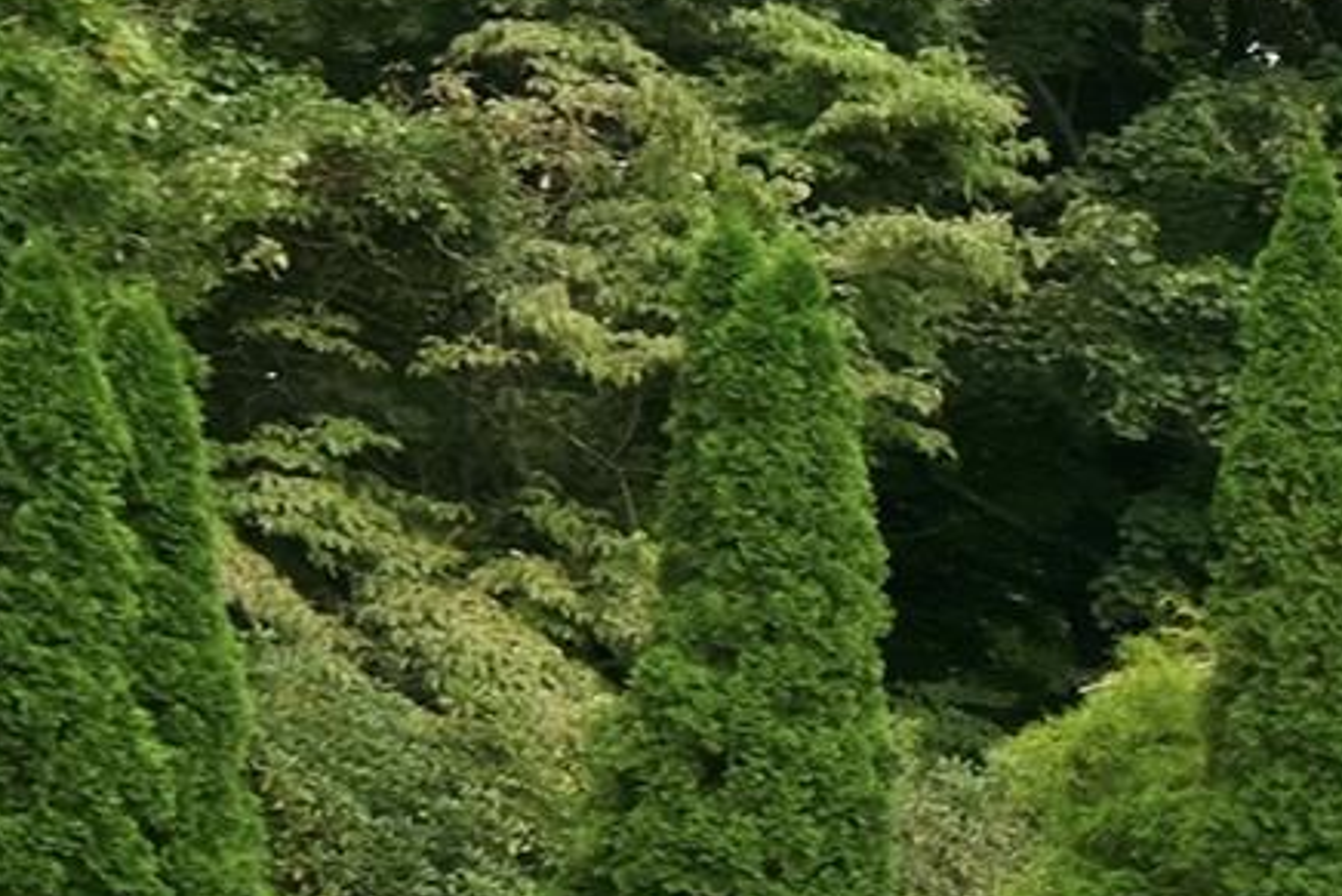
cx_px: 3081
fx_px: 6302
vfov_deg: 8.1
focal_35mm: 169
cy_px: 971
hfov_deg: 10.6
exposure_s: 1/75
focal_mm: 24
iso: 160
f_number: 8
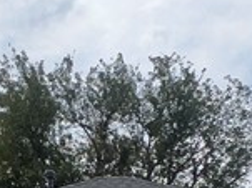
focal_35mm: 88
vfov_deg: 14.7
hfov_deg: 21.9
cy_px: 338
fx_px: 640
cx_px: 42
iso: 32
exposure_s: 1/2500
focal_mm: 1.57
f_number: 1.8
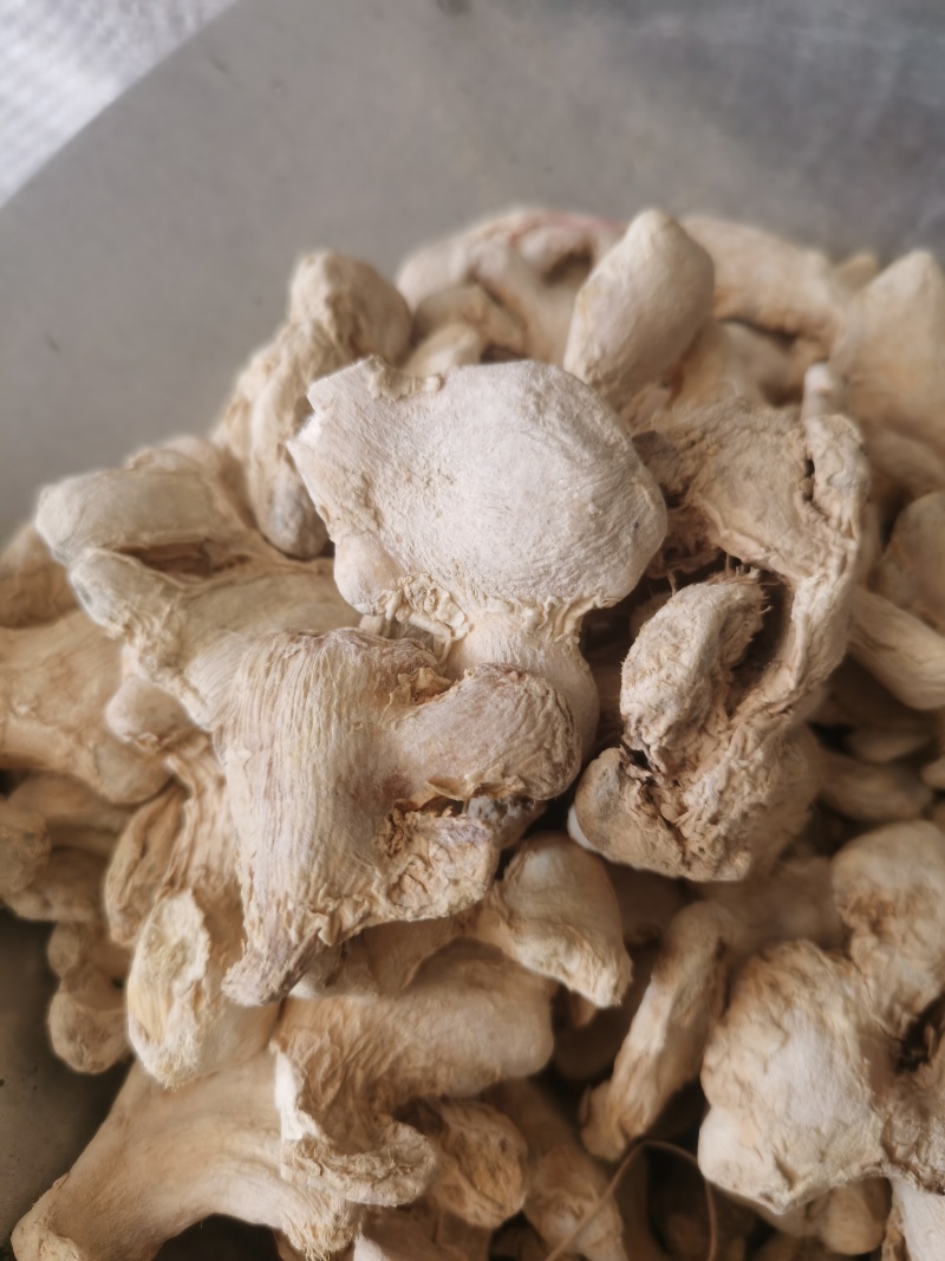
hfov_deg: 51.3
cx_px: 472
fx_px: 983
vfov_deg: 65.3
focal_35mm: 27
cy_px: 630
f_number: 1.8
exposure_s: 1/90
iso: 100
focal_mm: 5.58
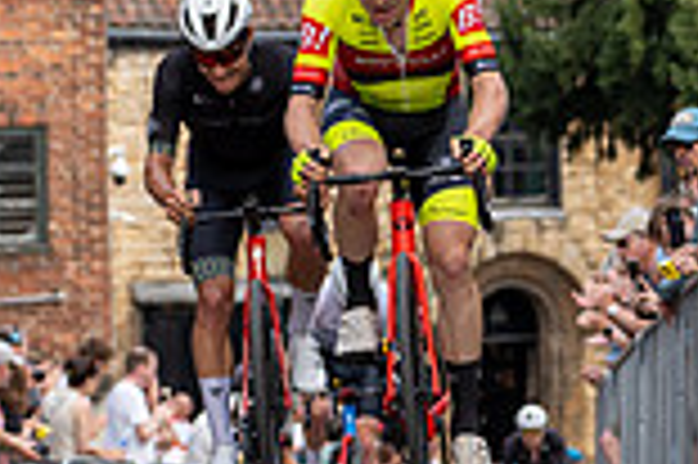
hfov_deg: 7.2
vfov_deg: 4.7
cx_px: 243
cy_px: -61
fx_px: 5578
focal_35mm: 288
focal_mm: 77
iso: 100
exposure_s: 1/640
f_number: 3.2
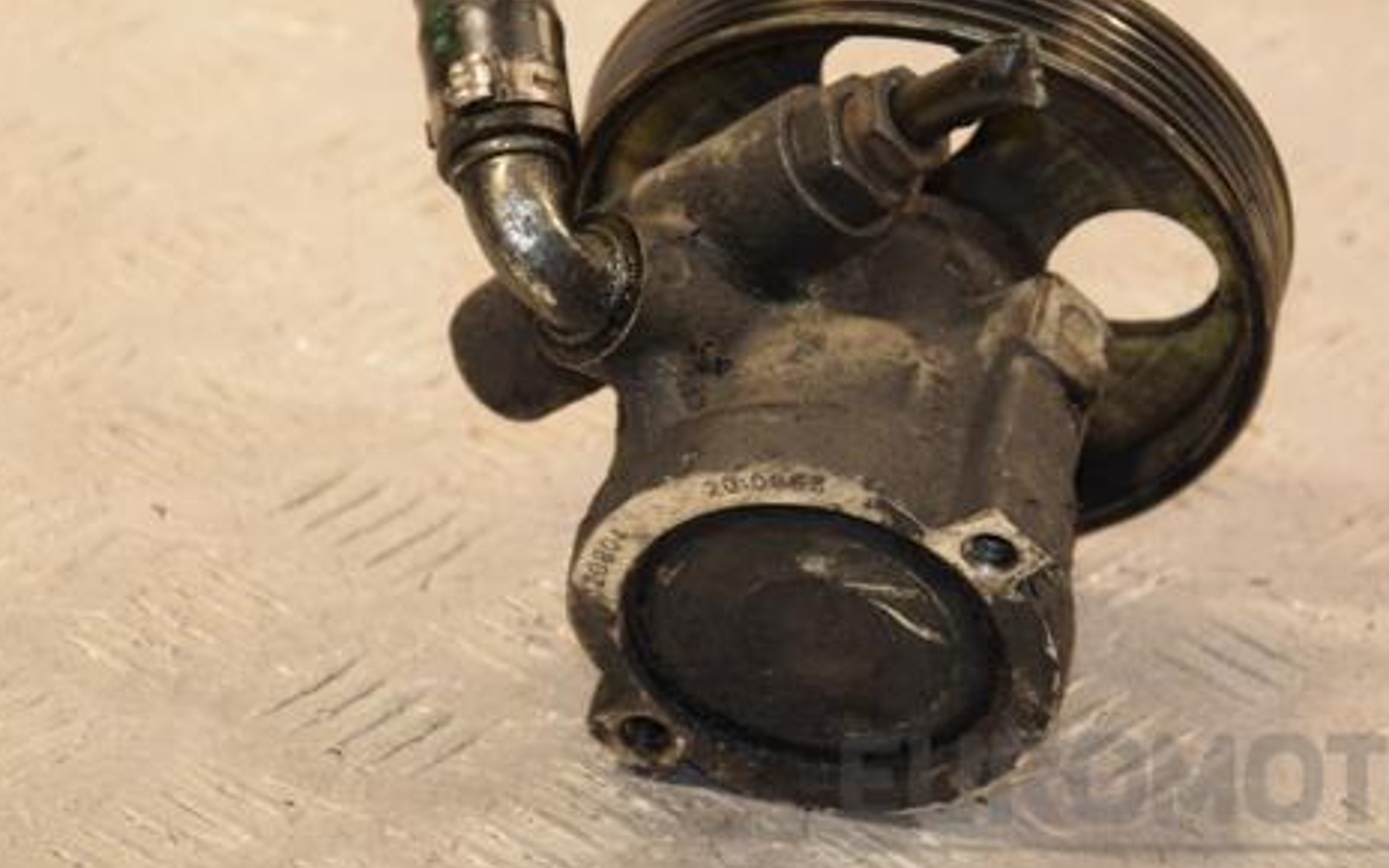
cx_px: 784
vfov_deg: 7.4
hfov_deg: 11.8
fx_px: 6738
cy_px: 380
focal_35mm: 178
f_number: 5.6
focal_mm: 90
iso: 800
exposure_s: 1/160
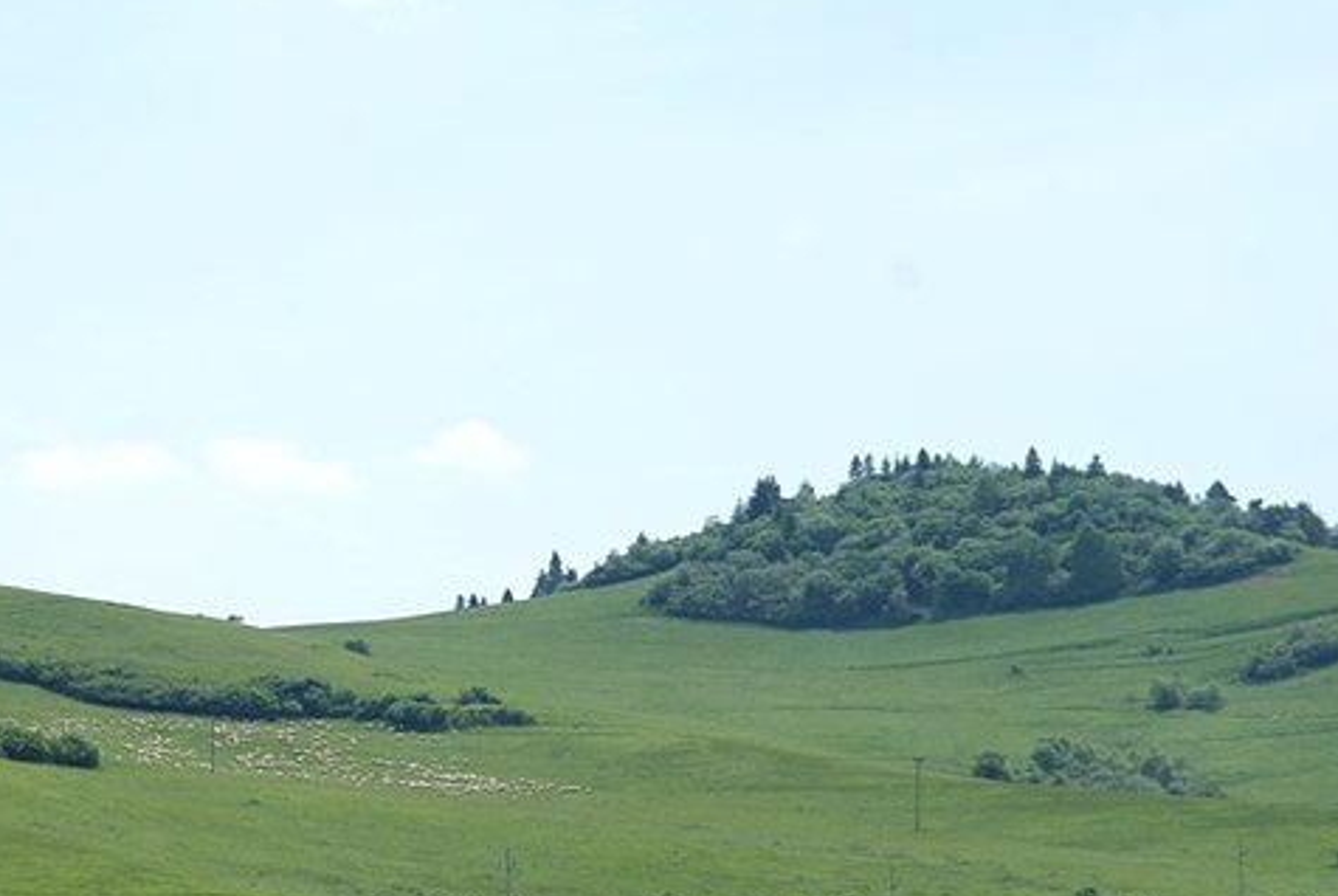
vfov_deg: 6.9
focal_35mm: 199
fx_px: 7405
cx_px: 107
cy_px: 634
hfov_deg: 10.3
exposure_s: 1/160
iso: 100
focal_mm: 70
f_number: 10
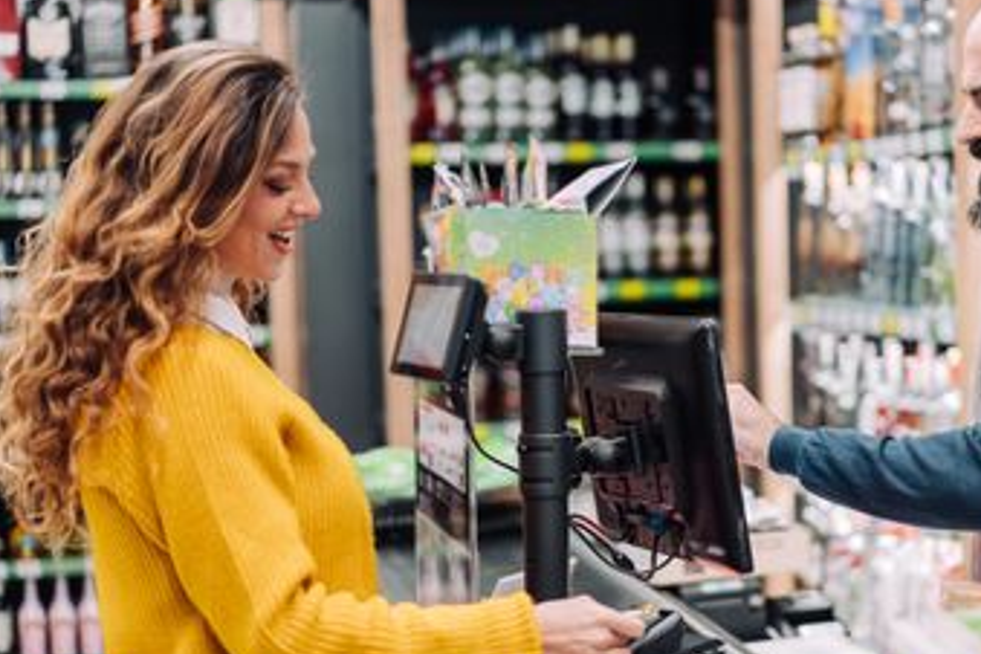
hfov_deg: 27.6
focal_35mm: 73
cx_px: 645
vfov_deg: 18.7
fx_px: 1989
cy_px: 388
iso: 1000
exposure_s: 1/400
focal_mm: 55
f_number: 1.8
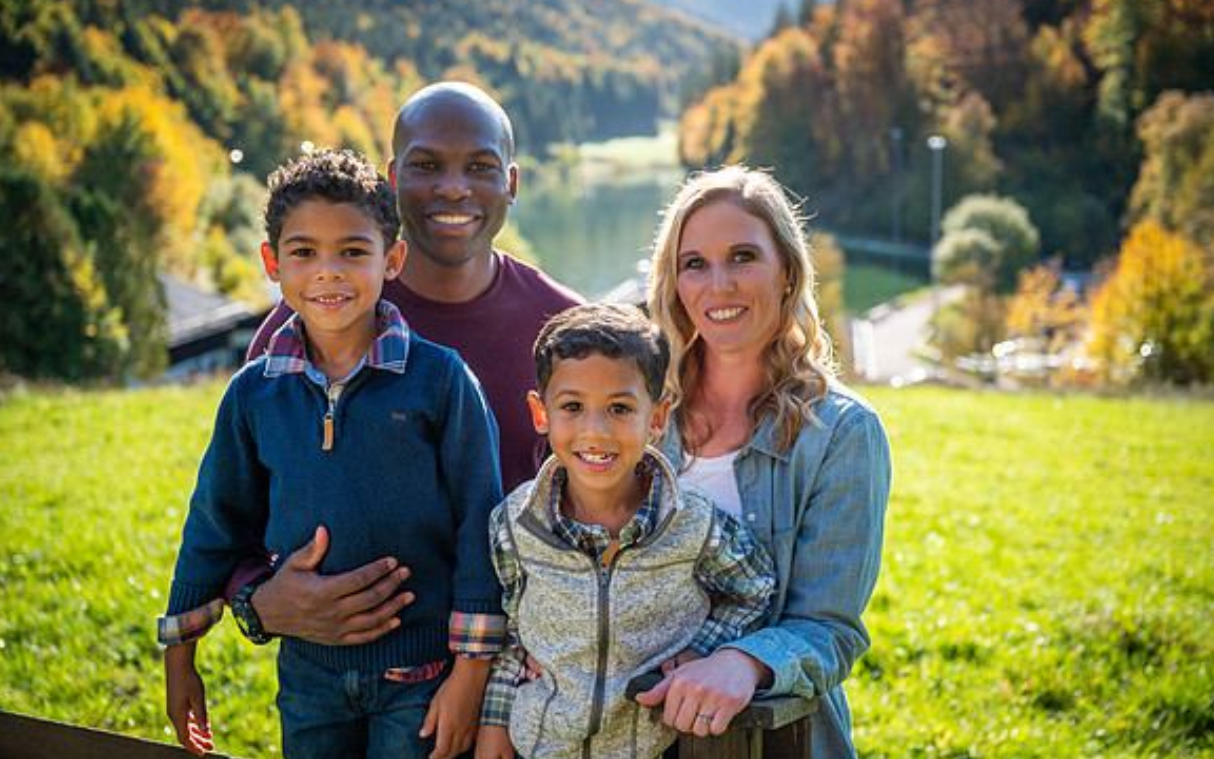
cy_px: 377
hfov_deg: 50.4
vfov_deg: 32.8
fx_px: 1290
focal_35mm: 39
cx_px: 607
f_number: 2.8
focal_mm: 38
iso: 200
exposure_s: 1/4000
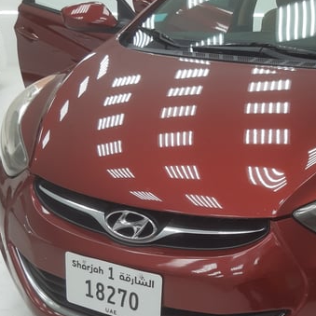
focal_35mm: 52
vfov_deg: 32.6
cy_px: 203
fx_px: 537
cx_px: 248
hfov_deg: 32.0
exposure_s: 1/275
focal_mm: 3.92
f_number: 1.7
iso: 40
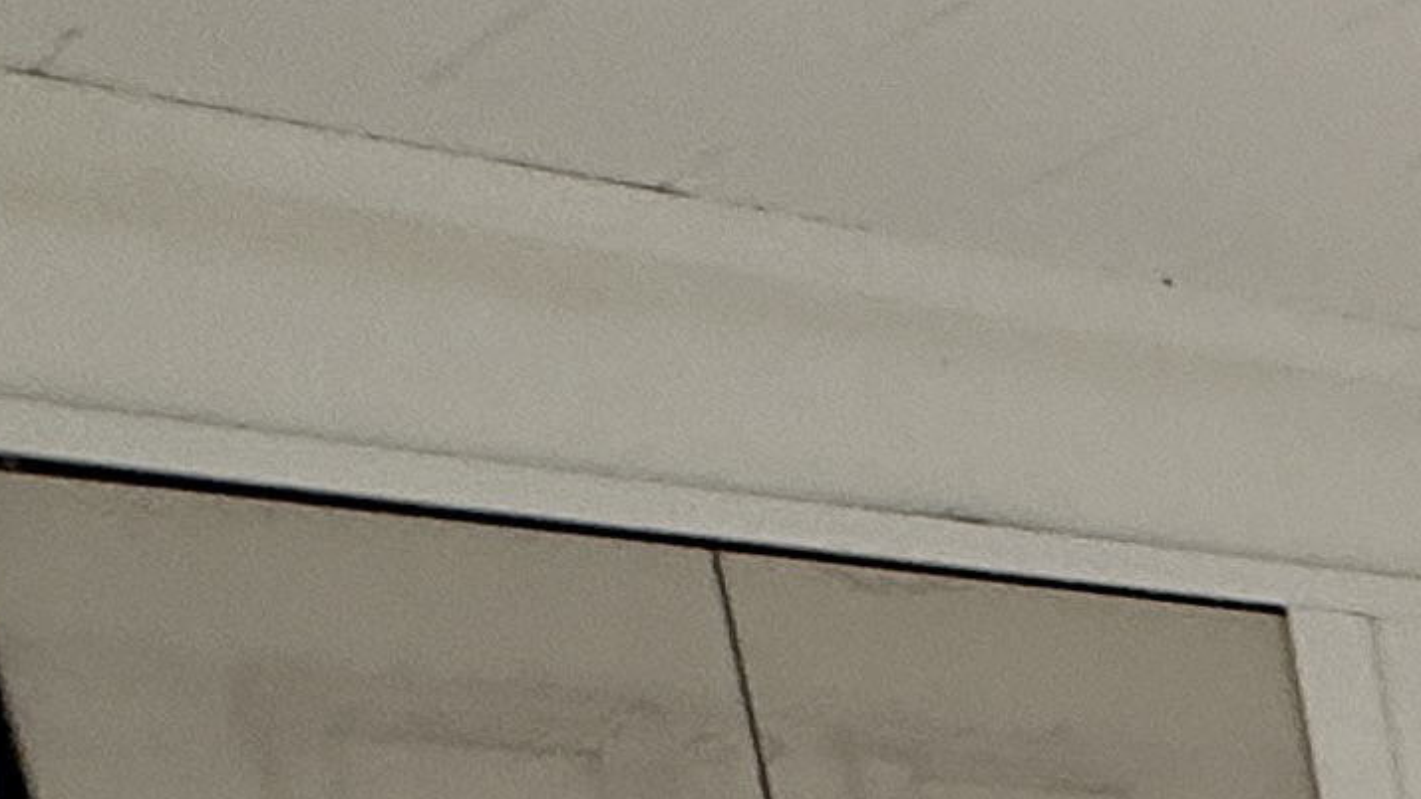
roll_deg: +0.0
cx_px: 3822
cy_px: 1936
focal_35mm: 86
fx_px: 3240
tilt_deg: -12.5
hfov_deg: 13.2
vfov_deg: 11.5
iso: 80
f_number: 2.2
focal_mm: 2.22
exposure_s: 1/99
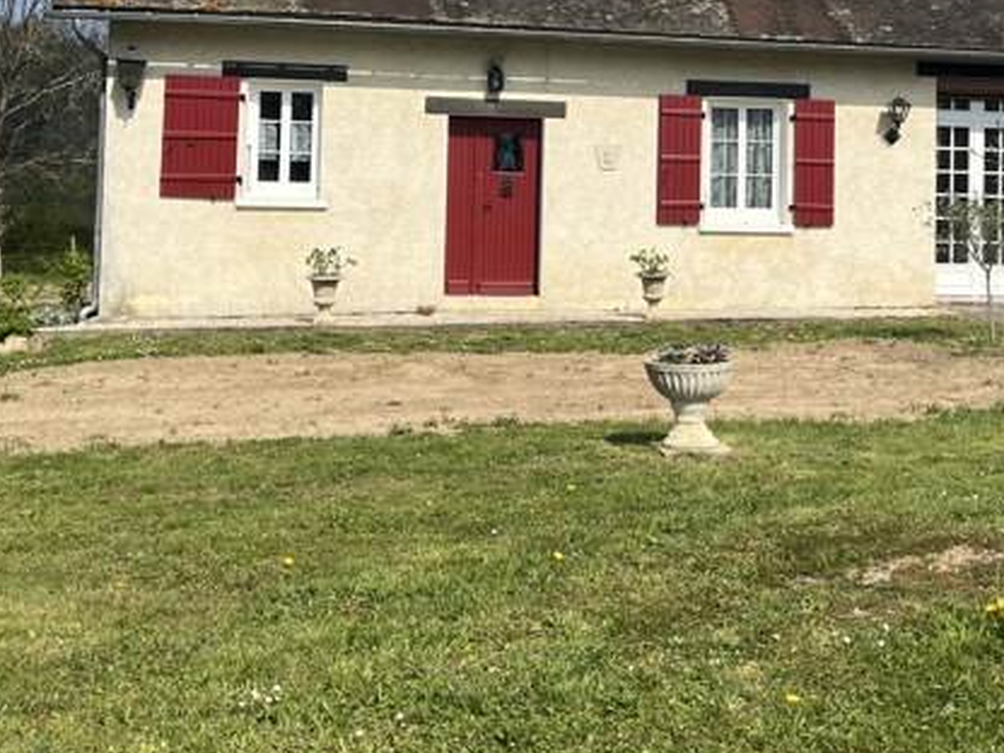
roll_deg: -0.4
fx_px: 1450
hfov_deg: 37.7
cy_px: 157
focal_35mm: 50
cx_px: 681
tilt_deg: +3.3
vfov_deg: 28.5
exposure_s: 1/4854
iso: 50
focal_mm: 5.1
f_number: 1.6
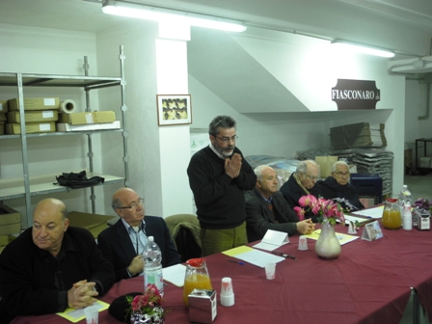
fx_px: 437
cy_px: 162
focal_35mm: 35
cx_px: 216
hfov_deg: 52.6
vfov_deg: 40.7
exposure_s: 1/30
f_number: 3.2
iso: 186
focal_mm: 7.4
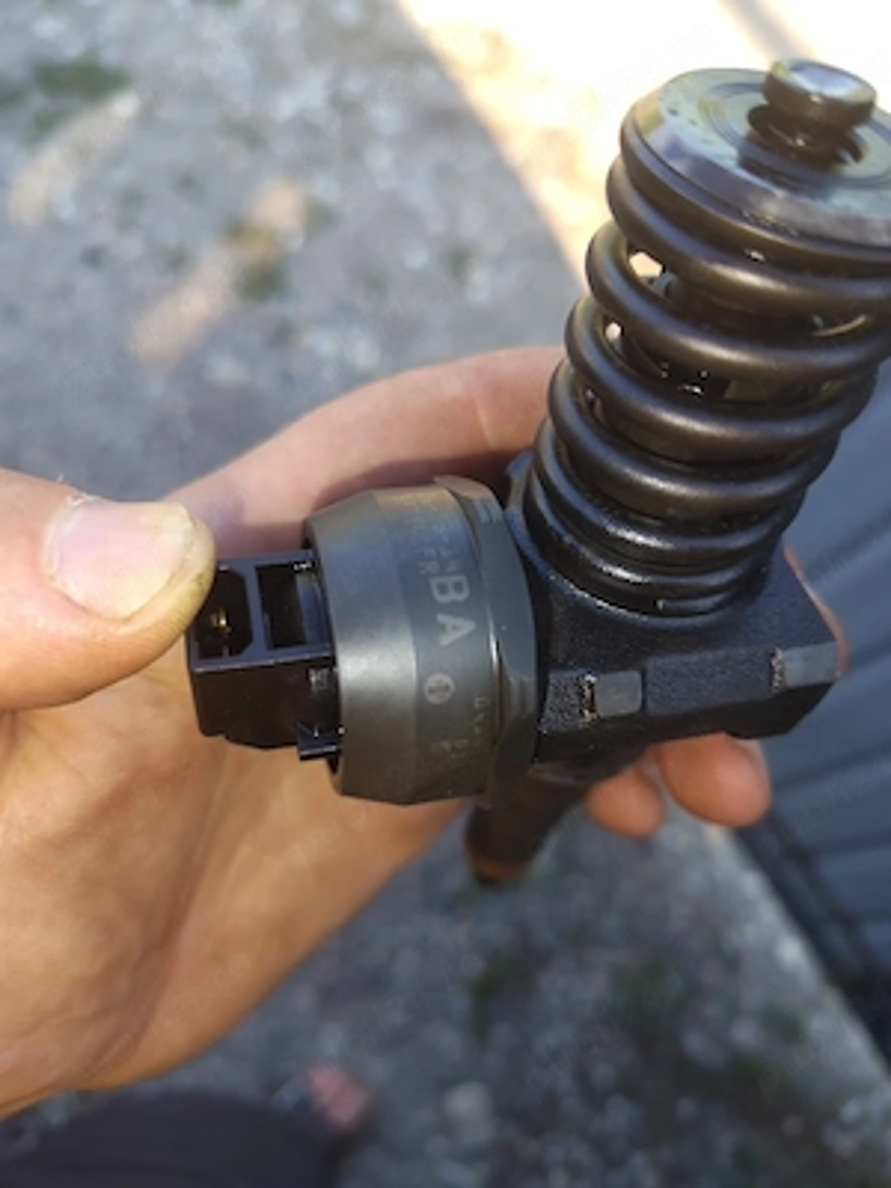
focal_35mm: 24
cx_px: 446
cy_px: 594
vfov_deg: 71.6
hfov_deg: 56.8
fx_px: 824
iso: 100
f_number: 1.8
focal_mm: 5.56
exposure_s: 1/141
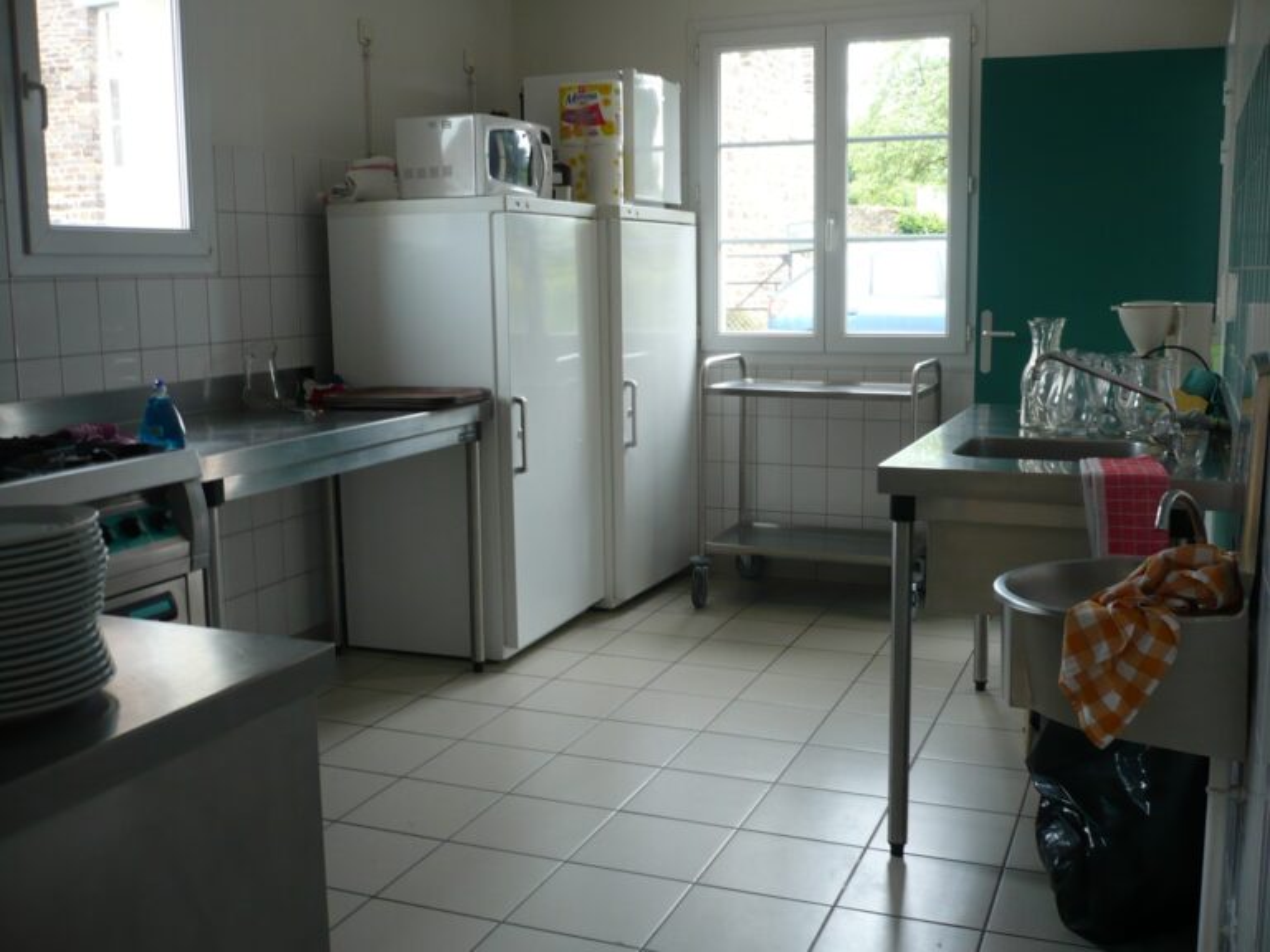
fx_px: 1284
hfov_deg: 52.6
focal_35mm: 35
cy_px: 476
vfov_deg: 40.7
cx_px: 635
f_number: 2.8
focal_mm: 5.8
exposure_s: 1/30
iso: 100
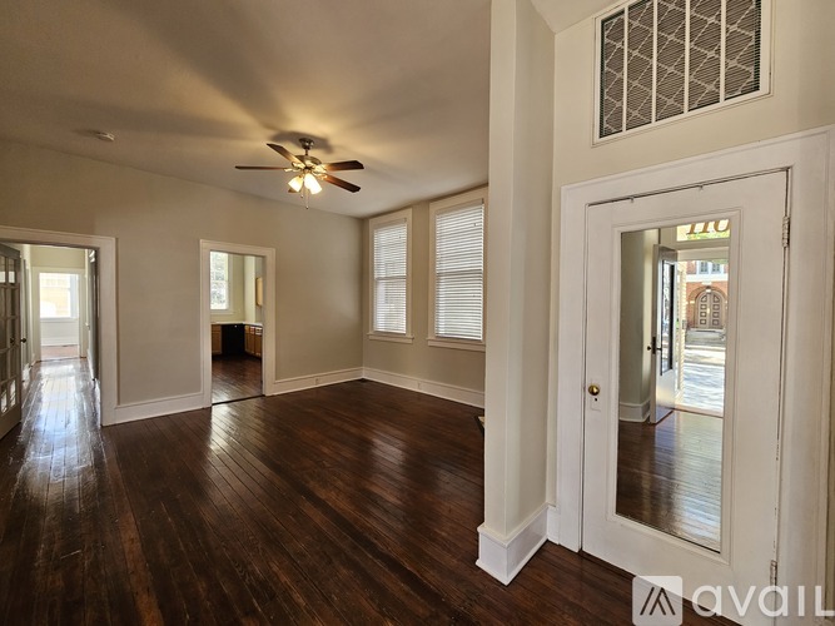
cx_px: 418
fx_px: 314
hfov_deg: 106.2
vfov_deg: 89.9
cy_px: 313
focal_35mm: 13
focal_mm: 2.2
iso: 125
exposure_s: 1/60
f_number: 2.2
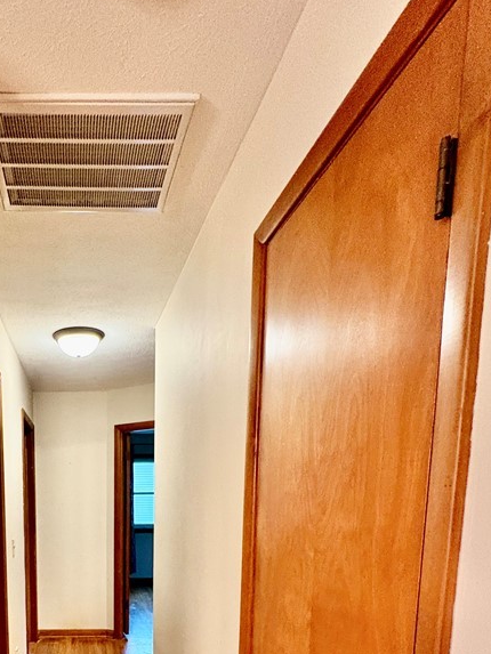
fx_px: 473
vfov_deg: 61.2
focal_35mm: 25
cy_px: 558
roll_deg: +1.1
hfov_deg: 50.6
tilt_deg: -6.8
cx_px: 80
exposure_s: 1/60
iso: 640
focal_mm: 2.22
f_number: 2.2
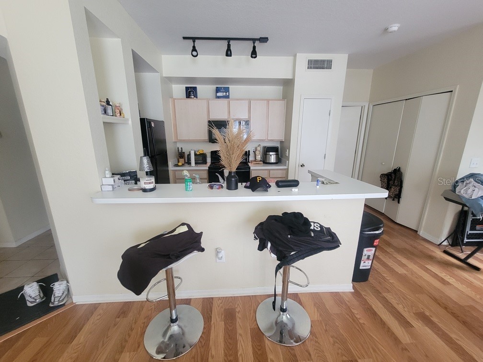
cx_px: 242
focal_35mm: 13
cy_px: 181
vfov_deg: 89.9
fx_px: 181
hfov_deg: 106.2
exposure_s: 1/30
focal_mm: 2.2
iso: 400
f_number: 2.2
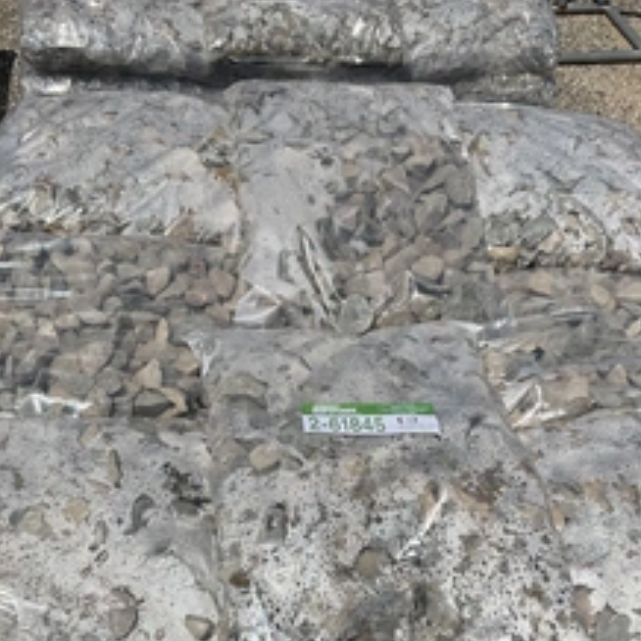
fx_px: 985
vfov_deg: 35.7
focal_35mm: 47
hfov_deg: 36.1
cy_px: 432
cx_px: 332
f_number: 1.8
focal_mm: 3
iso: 25
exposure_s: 1/6536
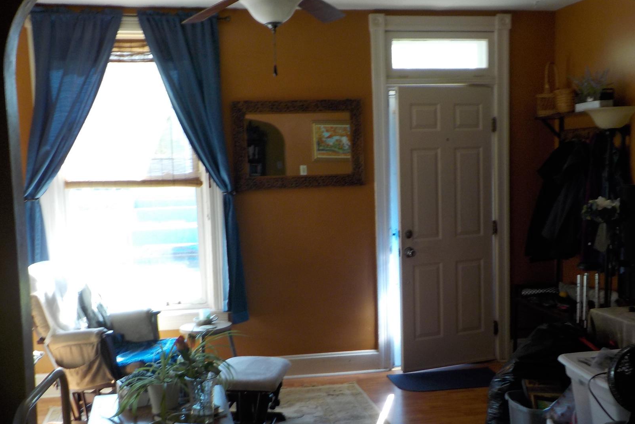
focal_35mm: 40
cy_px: 252
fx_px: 705
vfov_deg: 33.3
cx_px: 336
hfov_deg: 48.4
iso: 125
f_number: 3.3
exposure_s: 1/40
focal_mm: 4.1
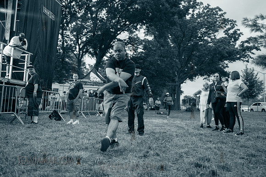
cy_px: 88
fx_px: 214
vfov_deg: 45.0
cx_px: 133
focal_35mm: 29
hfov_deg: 63.6
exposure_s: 1/200
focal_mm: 29
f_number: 3.2
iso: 4000
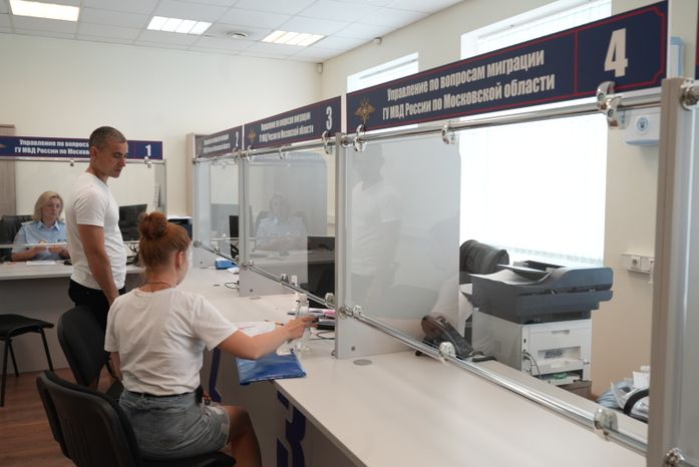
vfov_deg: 41.2
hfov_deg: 58.7
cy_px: 234
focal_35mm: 32
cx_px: 350
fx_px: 622
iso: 2000
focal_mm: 32
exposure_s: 1/100
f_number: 5.6
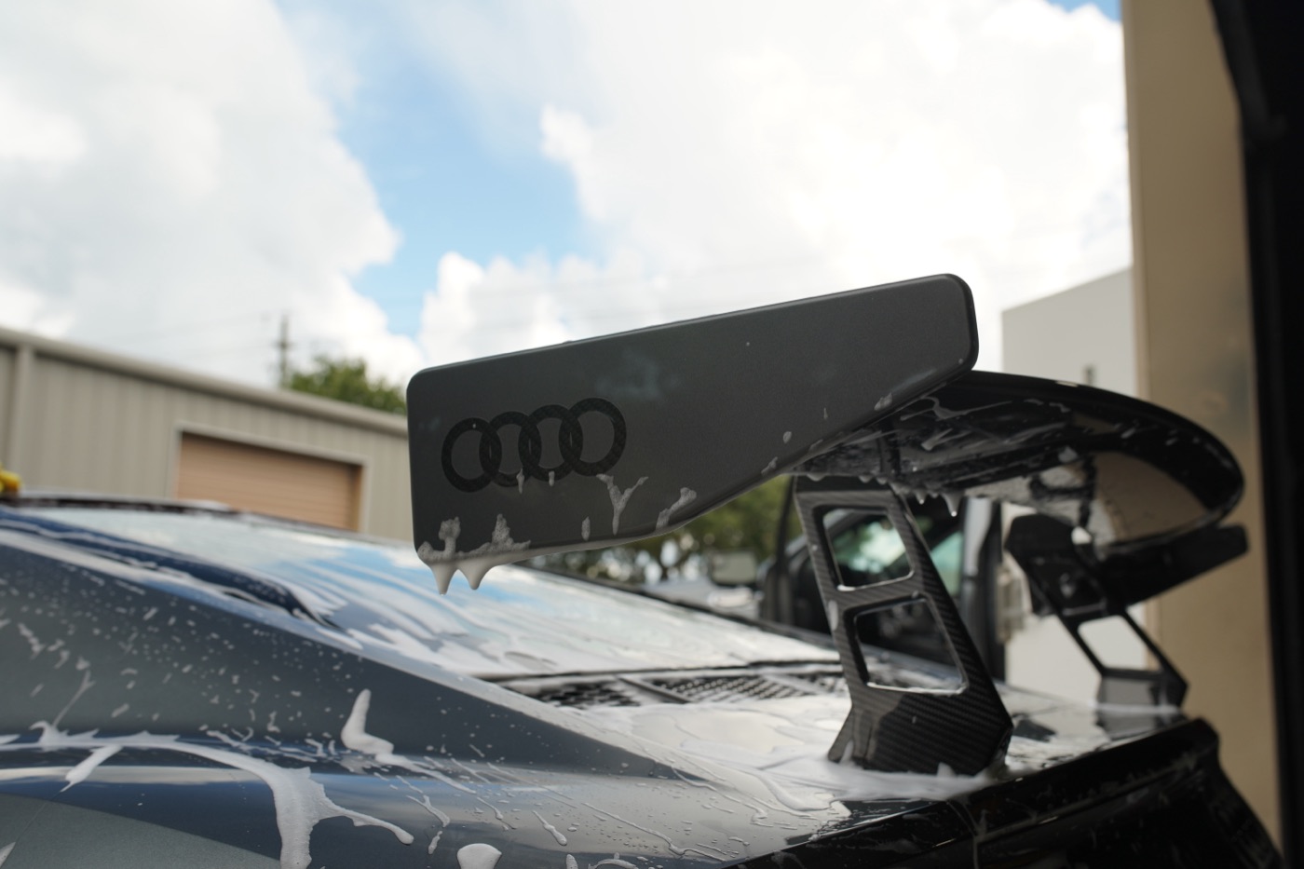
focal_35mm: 35
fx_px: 1268
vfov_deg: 37.8
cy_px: 434
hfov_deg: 54.4
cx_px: 652
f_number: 5
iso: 100
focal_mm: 35
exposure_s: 1/100
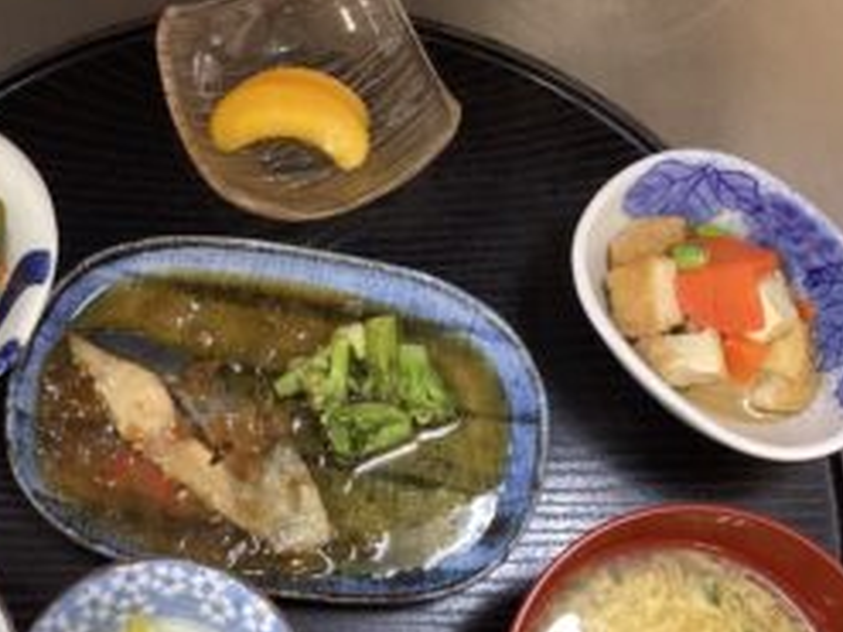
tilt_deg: -76.5
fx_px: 1144
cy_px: 470
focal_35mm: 47
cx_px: 265
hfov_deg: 39.8
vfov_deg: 30.4
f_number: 2.4
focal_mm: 3.3
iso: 200
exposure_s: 1/60
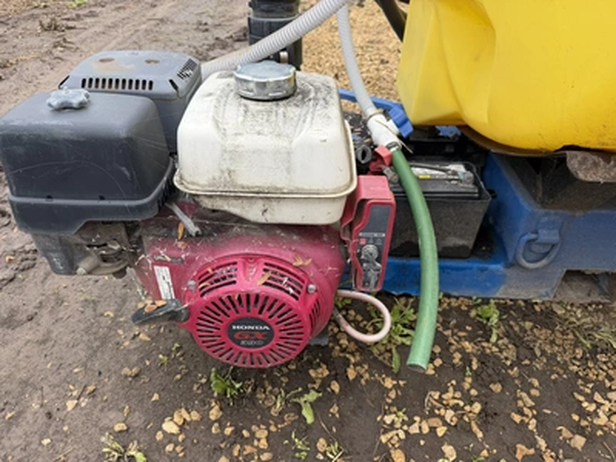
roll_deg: -1.1
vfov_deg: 56.8
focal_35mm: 24
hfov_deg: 71.6
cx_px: 308
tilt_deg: -34.5
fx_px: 427
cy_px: 231
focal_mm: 6.76
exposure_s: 1/765
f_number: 1.78
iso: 80
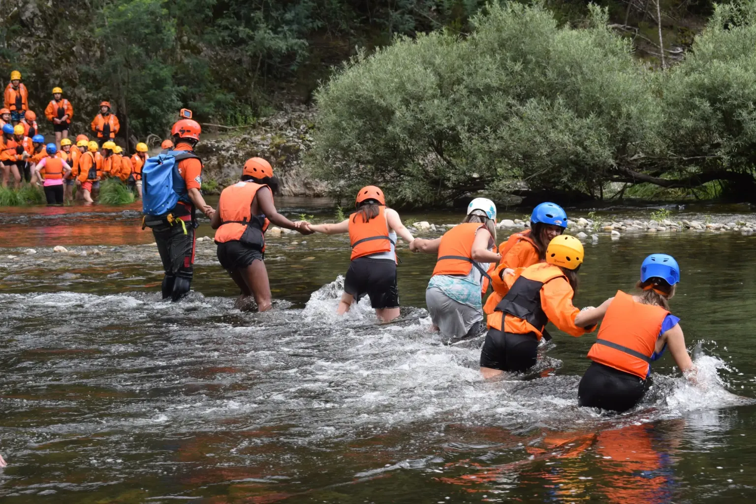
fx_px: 1732
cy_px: 252
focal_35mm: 82
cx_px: 378
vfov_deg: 16.6
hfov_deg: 24.6
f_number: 8
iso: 400
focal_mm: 55
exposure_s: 1/250
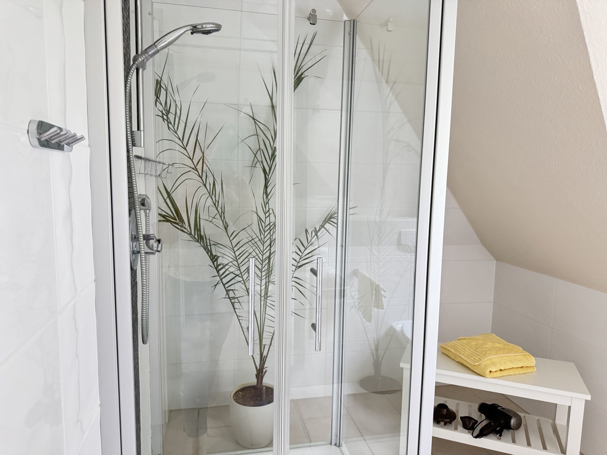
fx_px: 421
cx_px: 304
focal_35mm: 24
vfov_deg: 56.8
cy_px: 228
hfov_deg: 71.6
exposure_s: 1/25
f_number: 1.78
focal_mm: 6.76
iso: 800
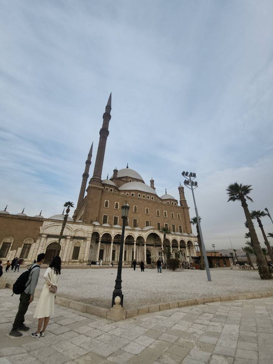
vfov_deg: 106.2
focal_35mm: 13
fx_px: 137
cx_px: 136
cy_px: 182
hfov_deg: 89.9
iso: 32
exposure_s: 1/522
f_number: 2.2
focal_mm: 1.7
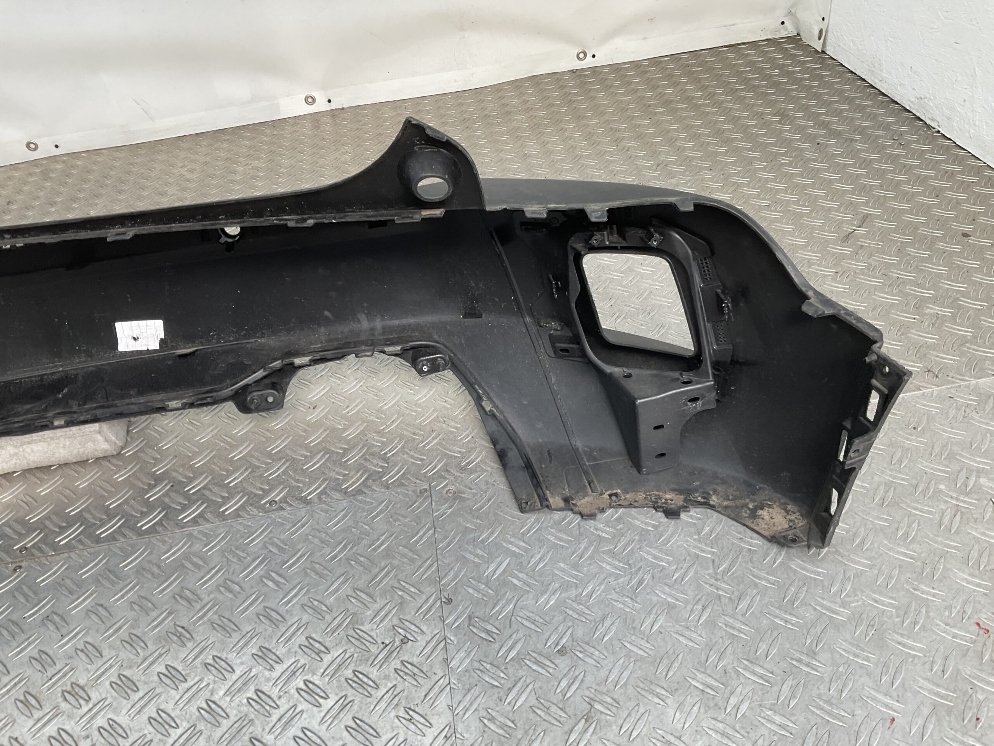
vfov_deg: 48.2
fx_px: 833
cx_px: 497
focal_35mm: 29
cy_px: 373
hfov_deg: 61.7
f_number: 1.8
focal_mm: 3
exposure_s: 1/100
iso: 16
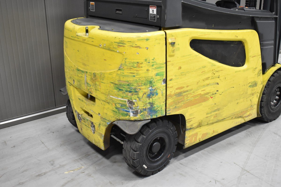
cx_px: 140
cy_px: 94
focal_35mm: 39
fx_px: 304
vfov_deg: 34.2
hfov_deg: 49.6
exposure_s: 1/60
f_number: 4
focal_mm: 26
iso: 1600
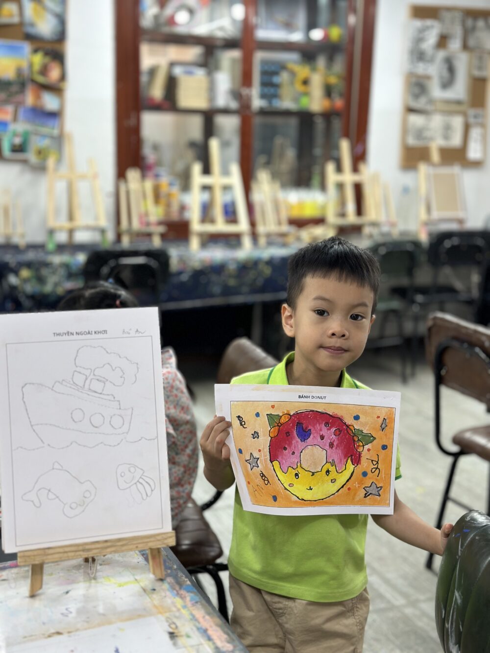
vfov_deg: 39.7
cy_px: 326
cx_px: 245
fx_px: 906
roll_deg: -2.0
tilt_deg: -12.5
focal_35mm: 48
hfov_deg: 30.3
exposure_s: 1/50
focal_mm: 6.86
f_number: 1.78
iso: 80
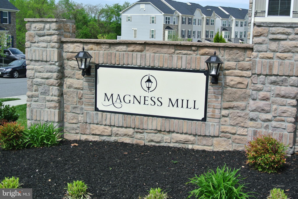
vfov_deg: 26.5
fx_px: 423
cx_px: 149
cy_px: 100
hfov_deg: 38.8
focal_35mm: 51
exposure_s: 1/640
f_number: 4.8
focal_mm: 18.9
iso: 100
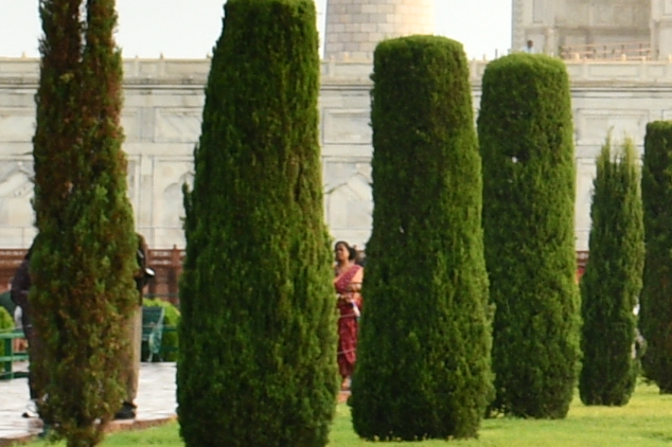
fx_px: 4795
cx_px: 1210
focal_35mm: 257
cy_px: -160
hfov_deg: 7.8
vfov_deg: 5.3
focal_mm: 26
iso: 200
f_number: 6.3
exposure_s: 1/200
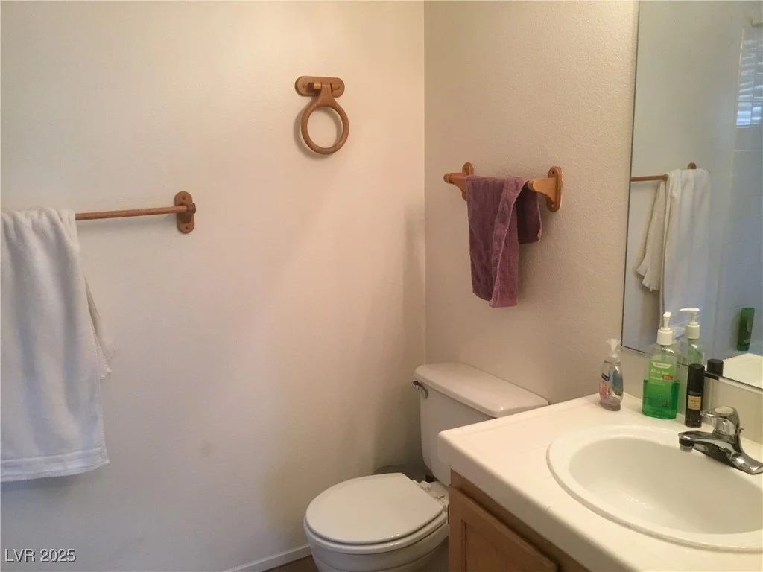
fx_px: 683
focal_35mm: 31
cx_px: 382
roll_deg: +1.1
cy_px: 286
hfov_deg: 58.4
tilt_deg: -12.6
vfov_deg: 45.4
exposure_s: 1/30
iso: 125
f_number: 2.4
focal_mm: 3.3
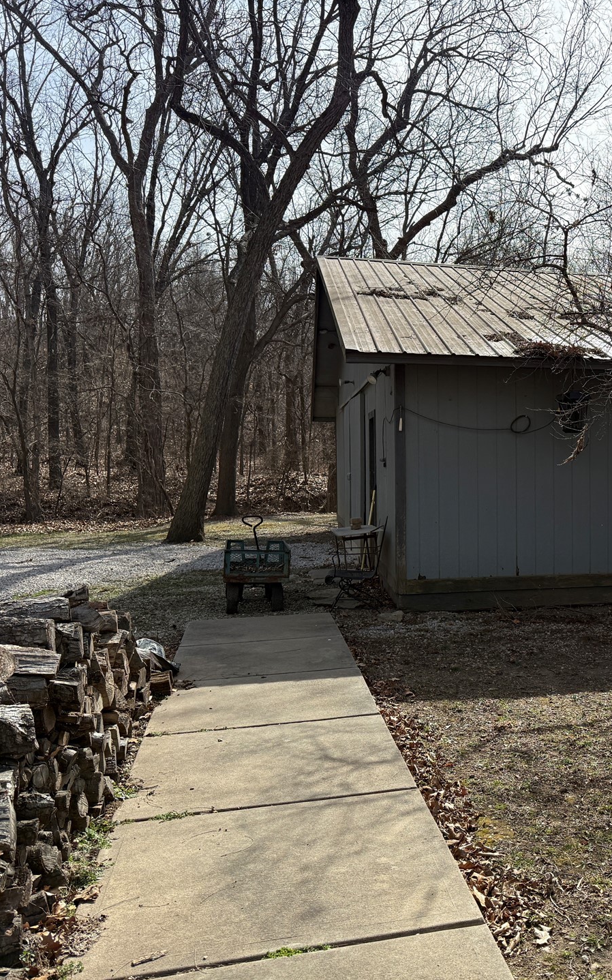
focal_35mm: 34
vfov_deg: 56.7
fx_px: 907
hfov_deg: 35.2
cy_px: 490
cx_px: 544
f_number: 1.78
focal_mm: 6.76
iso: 100
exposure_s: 1/4673
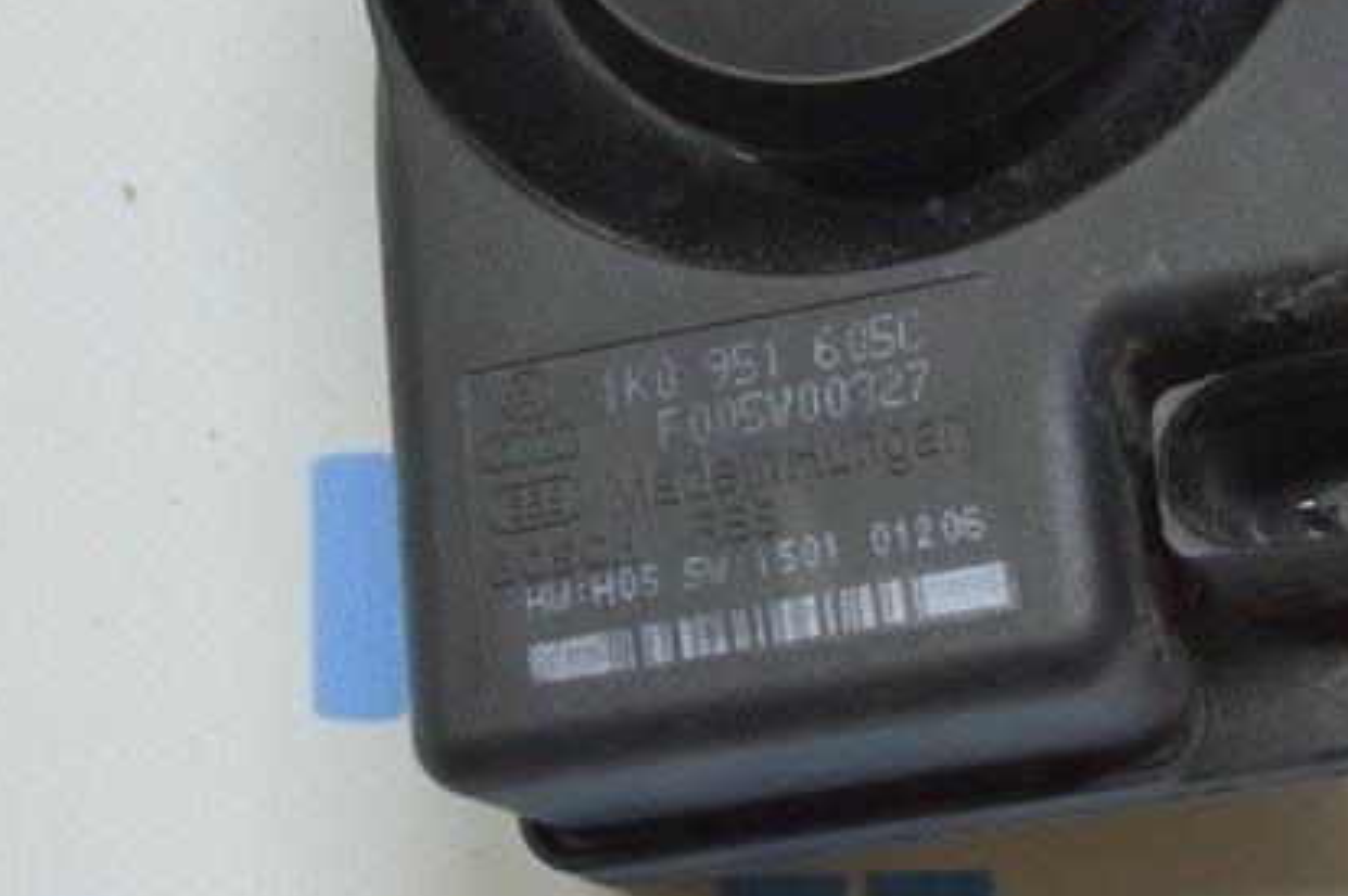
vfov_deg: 13.1
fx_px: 3890
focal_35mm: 104
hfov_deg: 19.6
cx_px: 866
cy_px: 285
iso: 400
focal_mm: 28
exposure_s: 1/60
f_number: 4.2
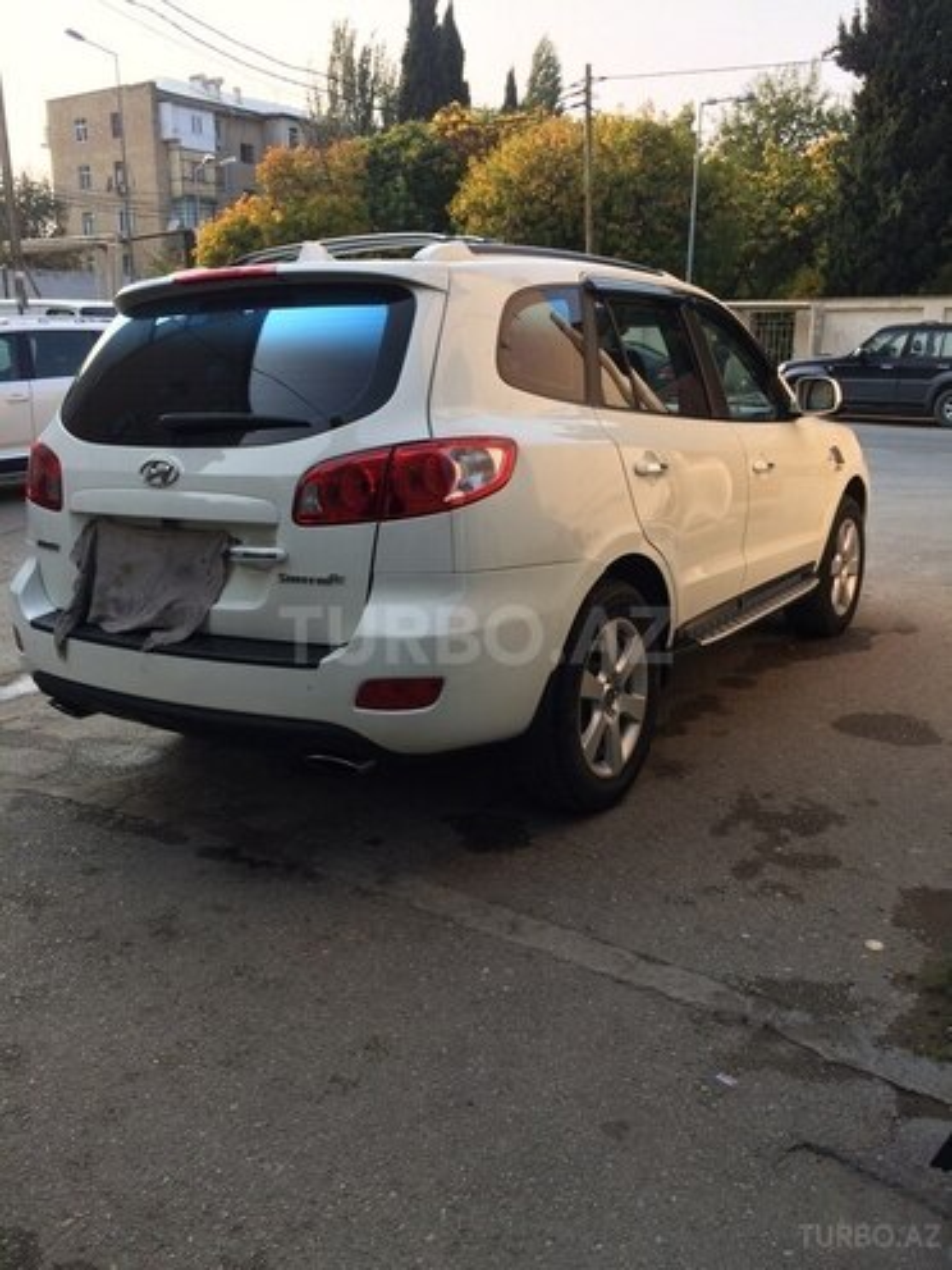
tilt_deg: -14.9
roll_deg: +0.0
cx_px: 476
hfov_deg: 48.2
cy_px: 635
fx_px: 1063
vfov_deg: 61.7
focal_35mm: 29
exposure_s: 1/684
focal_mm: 4.15
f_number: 2.2
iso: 32
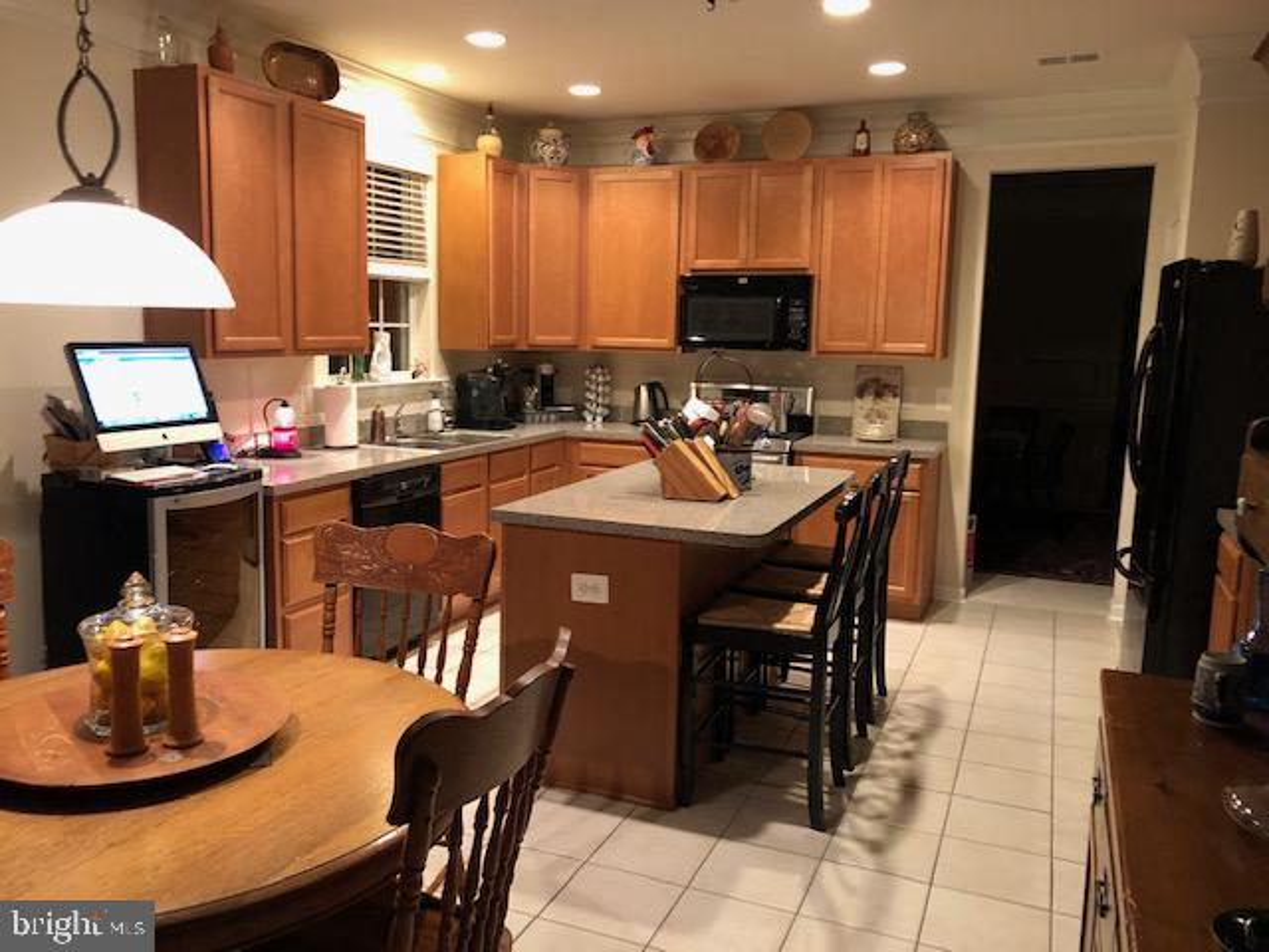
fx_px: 1026
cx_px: 634
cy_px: 476
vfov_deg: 49.7
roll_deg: -1.8
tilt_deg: -8.8
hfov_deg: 63.4
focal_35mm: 28
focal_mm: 3.99
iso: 100
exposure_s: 1/9
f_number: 1.8
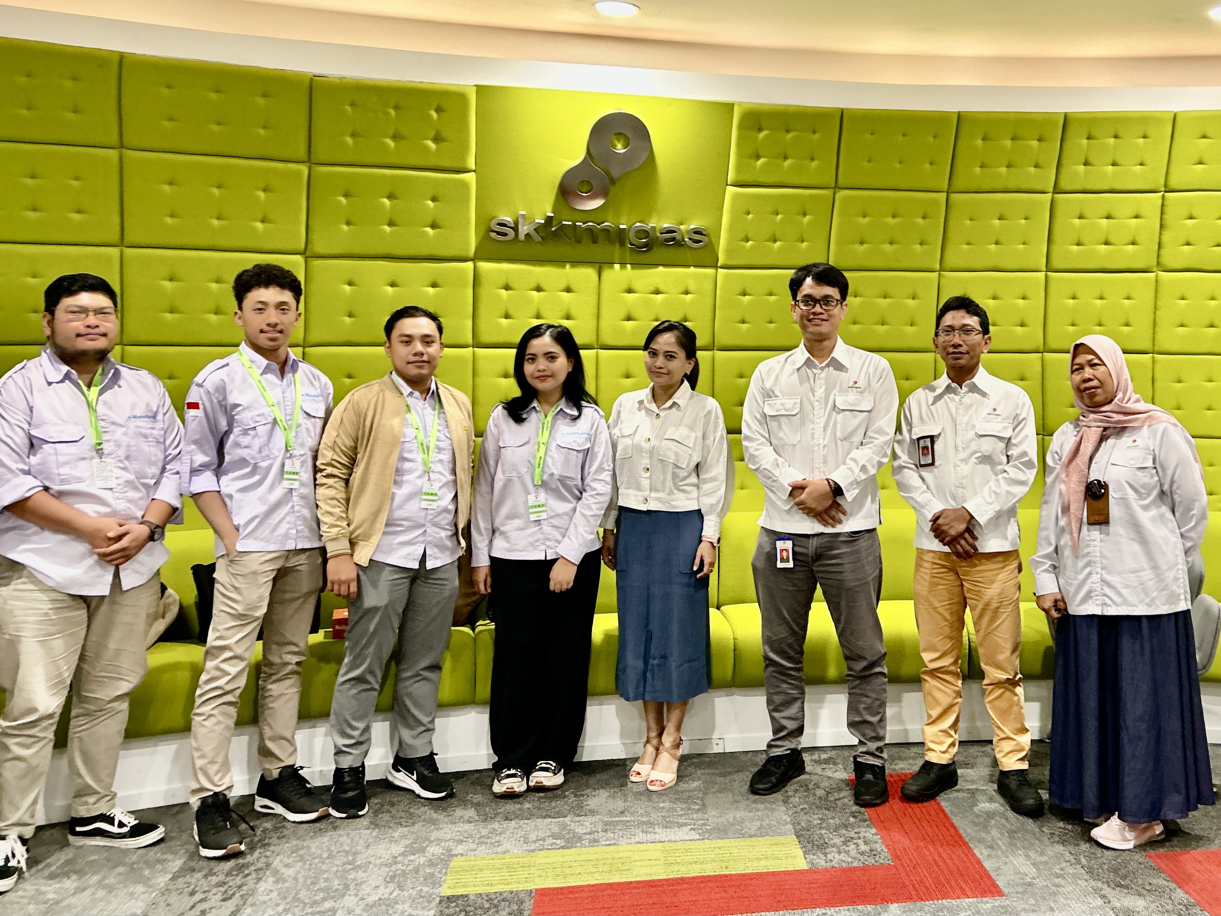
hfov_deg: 67.3
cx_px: 610
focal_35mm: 26
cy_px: 458
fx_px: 917
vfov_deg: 53.1
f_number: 1.5
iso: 160
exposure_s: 1/50
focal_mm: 5.7
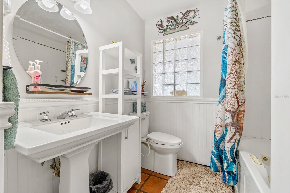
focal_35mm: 15
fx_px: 121
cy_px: 96
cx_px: 145
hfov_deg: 100.4
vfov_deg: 77.3
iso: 250
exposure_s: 1/200
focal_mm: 10
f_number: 8
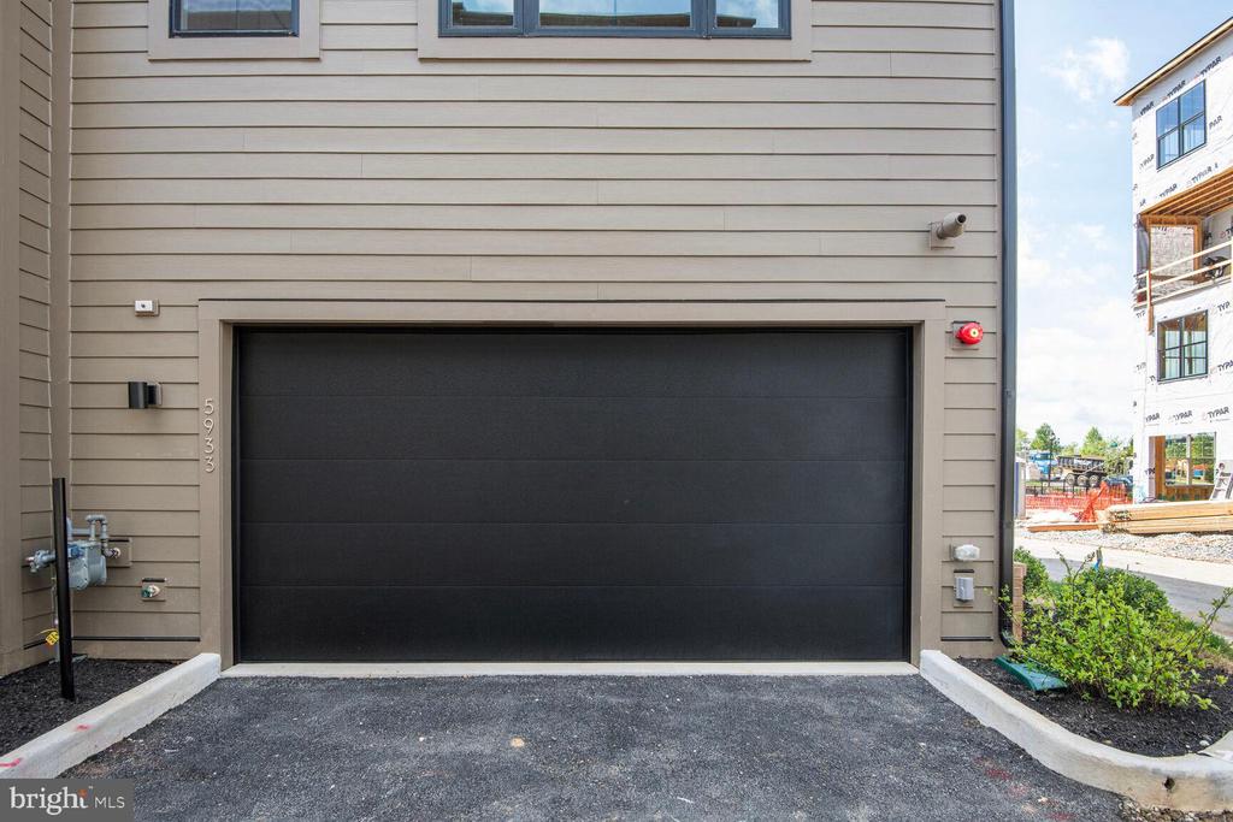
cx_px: 616
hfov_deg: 84.0
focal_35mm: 20
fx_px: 685
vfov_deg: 61.9
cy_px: 411
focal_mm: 20
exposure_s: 1/125
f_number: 8
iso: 200
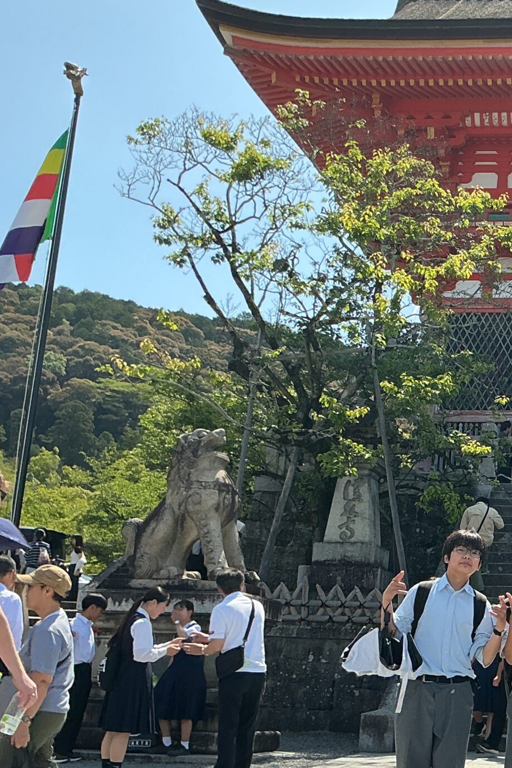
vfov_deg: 35.6
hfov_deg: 22.0
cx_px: 642
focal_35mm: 56
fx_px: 1195
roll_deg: -1.6
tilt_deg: +13.4
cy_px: 449
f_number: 1.8
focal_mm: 3
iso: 25
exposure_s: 1/1098
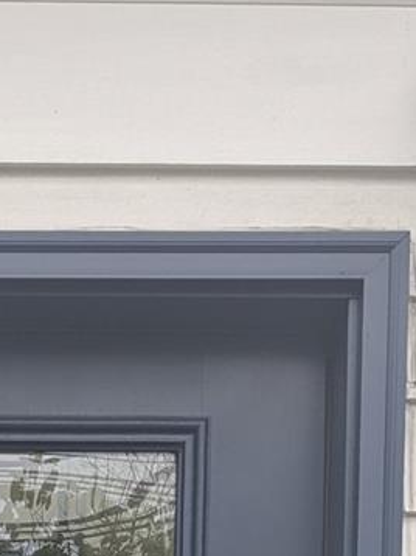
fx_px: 1861
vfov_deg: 14.5
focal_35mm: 116
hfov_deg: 12.6
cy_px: 1062
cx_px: 0
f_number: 1.73
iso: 51
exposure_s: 1/160
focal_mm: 4.38
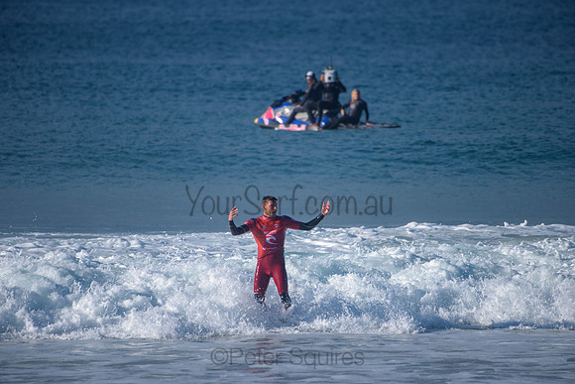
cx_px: 288
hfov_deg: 4.0
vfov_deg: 2.7
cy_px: 192
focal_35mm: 517
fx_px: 8265
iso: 180
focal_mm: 500
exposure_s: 1/2000
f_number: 5.6
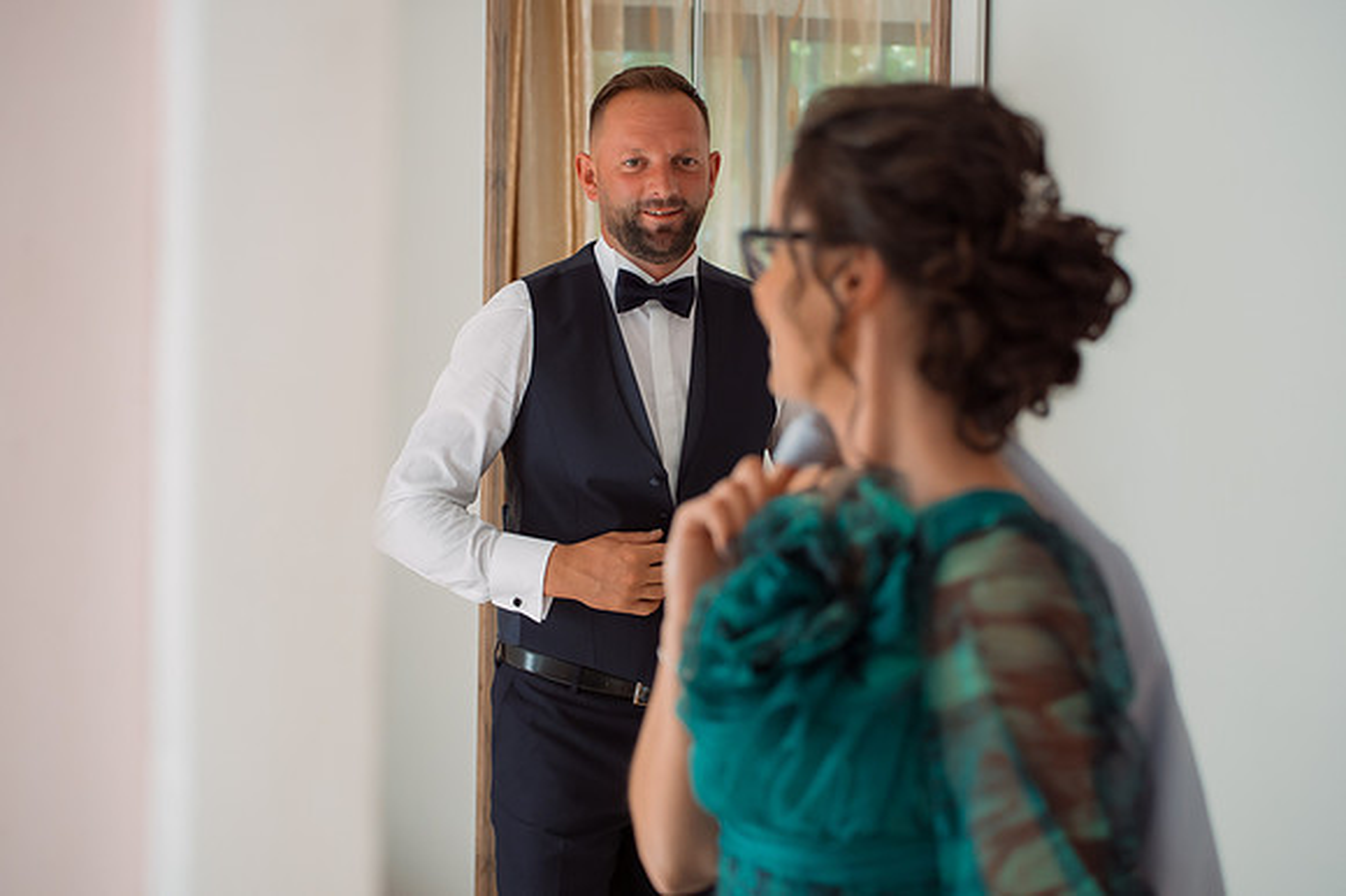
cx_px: 720
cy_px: 427
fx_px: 2807
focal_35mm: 75
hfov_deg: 27.0
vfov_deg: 18.1
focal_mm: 70
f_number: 4
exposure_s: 1/200
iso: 1000
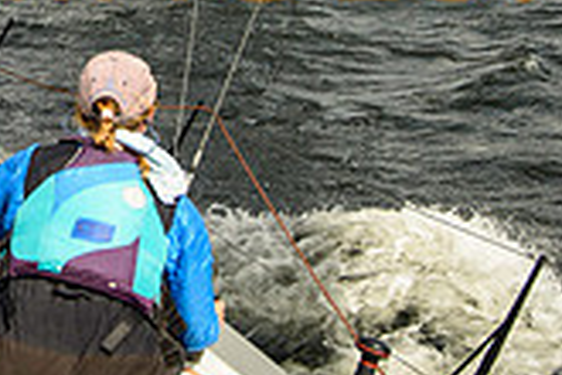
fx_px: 1436
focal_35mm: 92
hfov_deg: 20.9
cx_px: -75
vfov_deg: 14.4
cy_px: -70
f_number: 5.6
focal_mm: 25
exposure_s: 1/1600
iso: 320
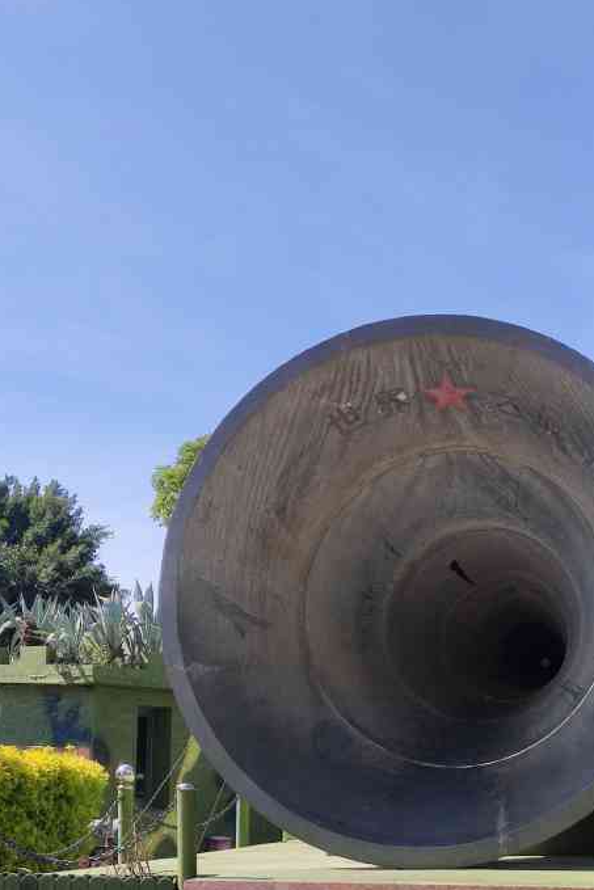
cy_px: 584
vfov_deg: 33.1
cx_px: 433
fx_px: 1484
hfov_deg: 22.5
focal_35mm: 60
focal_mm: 4.75
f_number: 1.75
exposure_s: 1/2000
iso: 112
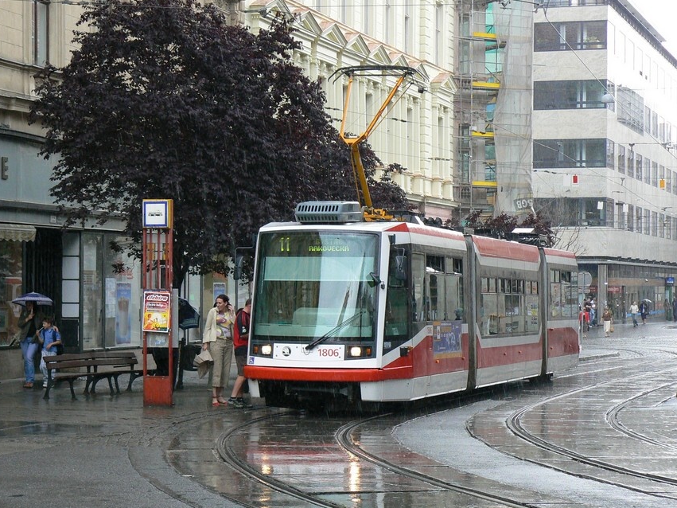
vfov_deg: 16.1
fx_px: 1799
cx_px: 348
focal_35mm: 92
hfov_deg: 21.3
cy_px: 250
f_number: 3.2
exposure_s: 1/250
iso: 200
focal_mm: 14.5
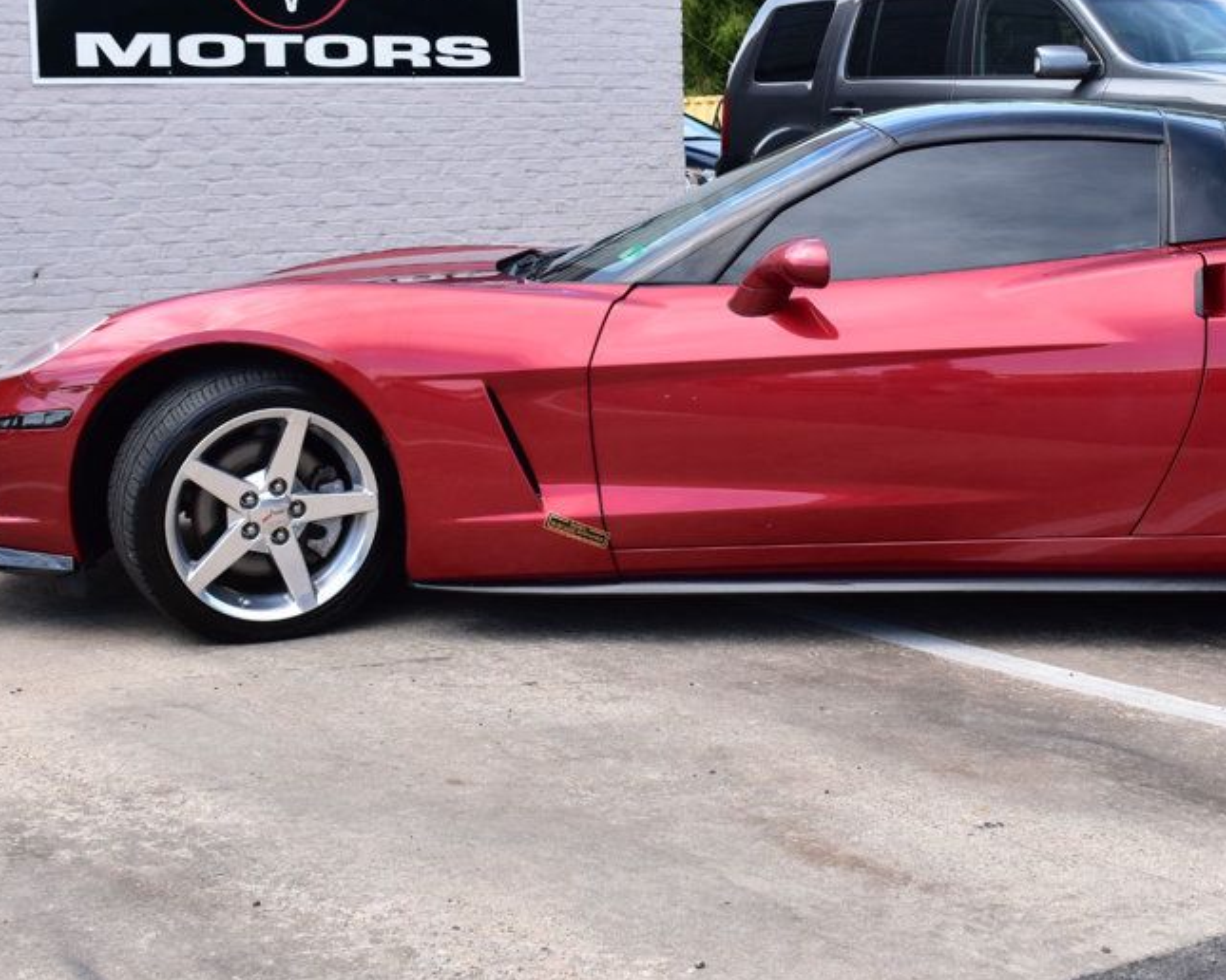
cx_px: 869
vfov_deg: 22.7
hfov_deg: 28.0
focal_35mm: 67
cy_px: 359
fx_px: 2431
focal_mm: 30
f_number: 10
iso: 400
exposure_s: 1/250
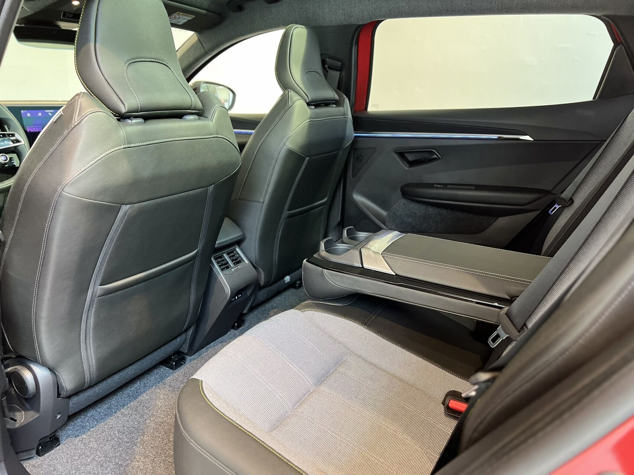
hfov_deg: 67.3
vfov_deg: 53.1
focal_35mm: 26
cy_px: 238
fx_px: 476
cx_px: 317
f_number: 1.5
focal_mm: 5.7
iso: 250
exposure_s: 1/60
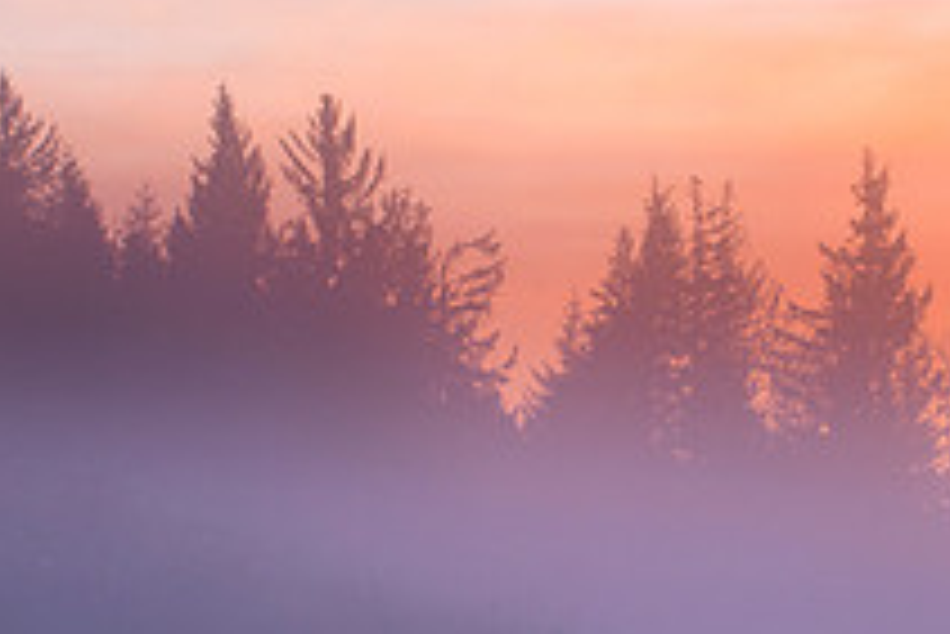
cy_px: 250
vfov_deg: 4.8
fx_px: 7631
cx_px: 680
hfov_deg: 7.1
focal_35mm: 289
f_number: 11
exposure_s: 1/4
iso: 64
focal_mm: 105
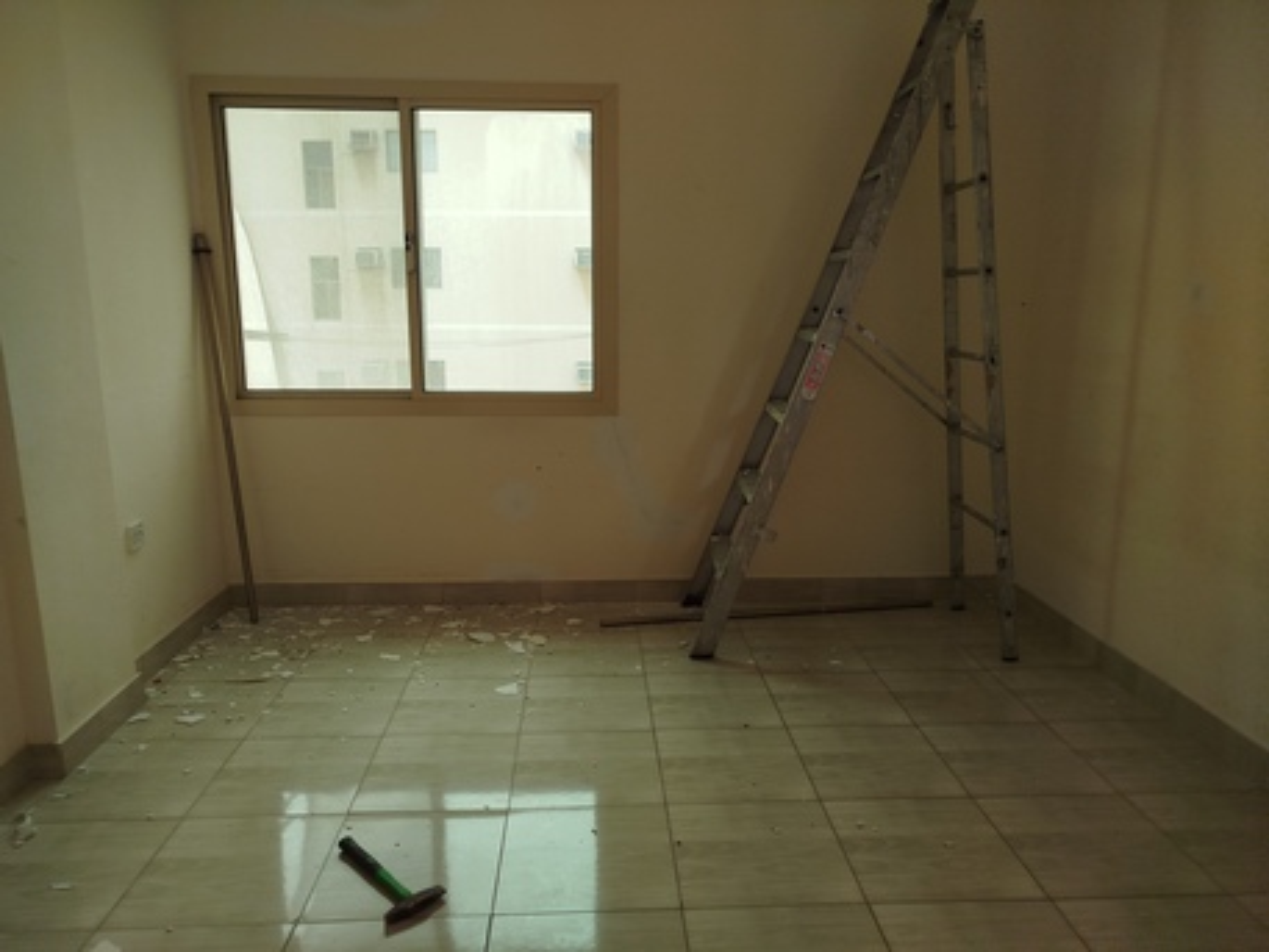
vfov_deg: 56.8
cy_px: 476
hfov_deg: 71.6
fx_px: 880
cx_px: 634
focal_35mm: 24
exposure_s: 1/100
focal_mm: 5.31
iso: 50
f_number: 1.7
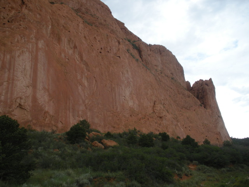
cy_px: 94
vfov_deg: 39.7
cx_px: 124
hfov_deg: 51.4
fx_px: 259
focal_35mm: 36
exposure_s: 1/223
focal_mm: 6.3
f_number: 3.5
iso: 64
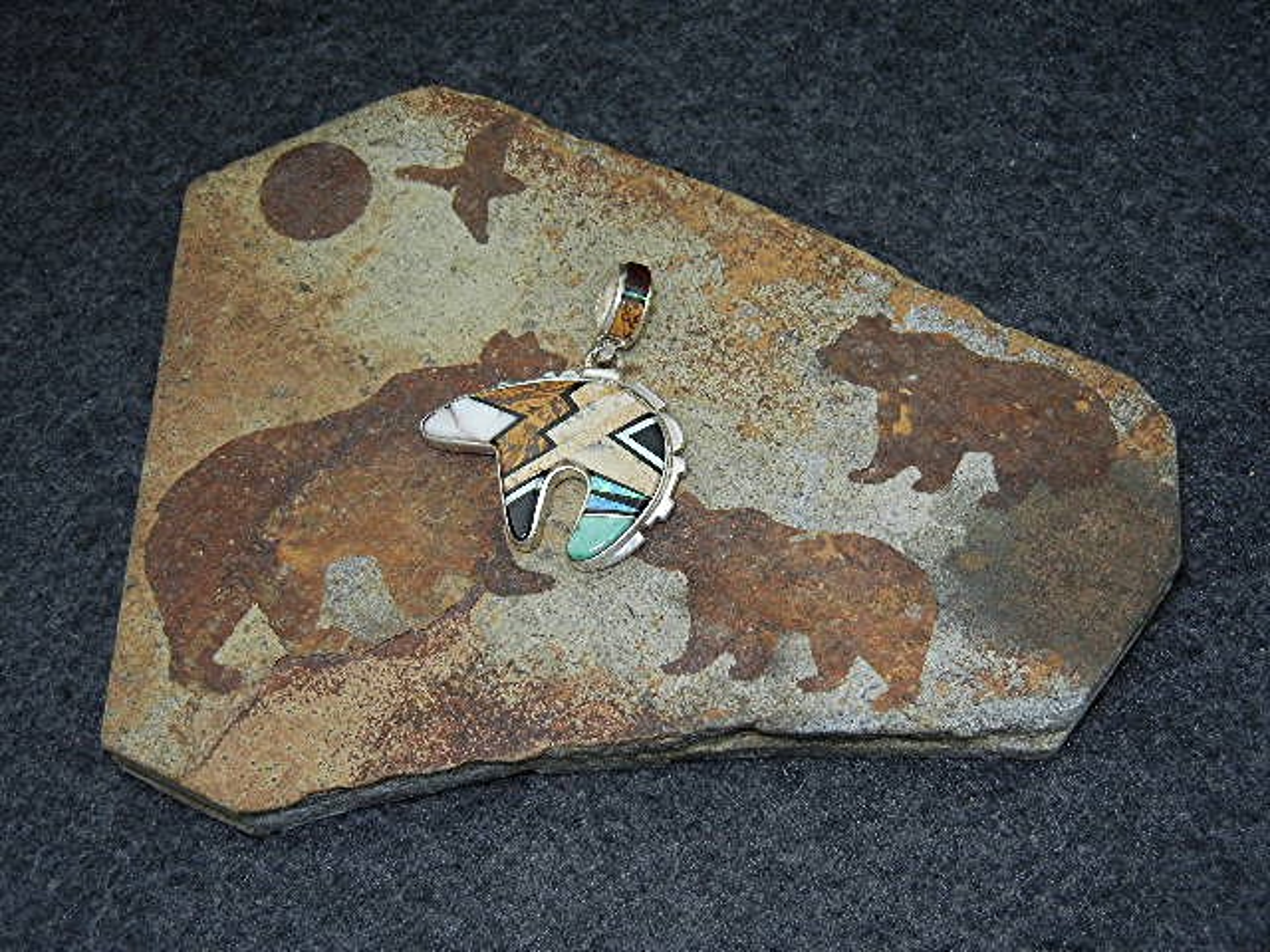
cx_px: 635
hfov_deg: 36.8
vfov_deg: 28.0
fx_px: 1908
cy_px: 476
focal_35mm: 52
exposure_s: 1/30
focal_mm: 9.3
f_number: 3.9
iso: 215
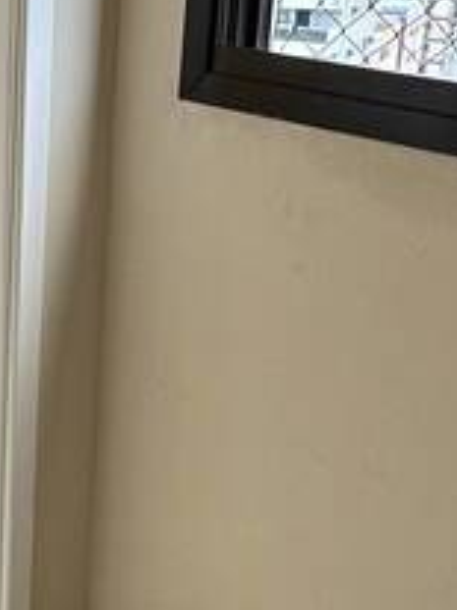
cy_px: 318
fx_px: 1286
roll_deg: -1.7
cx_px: -29
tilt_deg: -20.4
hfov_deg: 19.4
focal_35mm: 73
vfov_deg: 26.7
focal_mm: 2.22
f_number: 2.2
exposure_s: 1/120
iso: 100
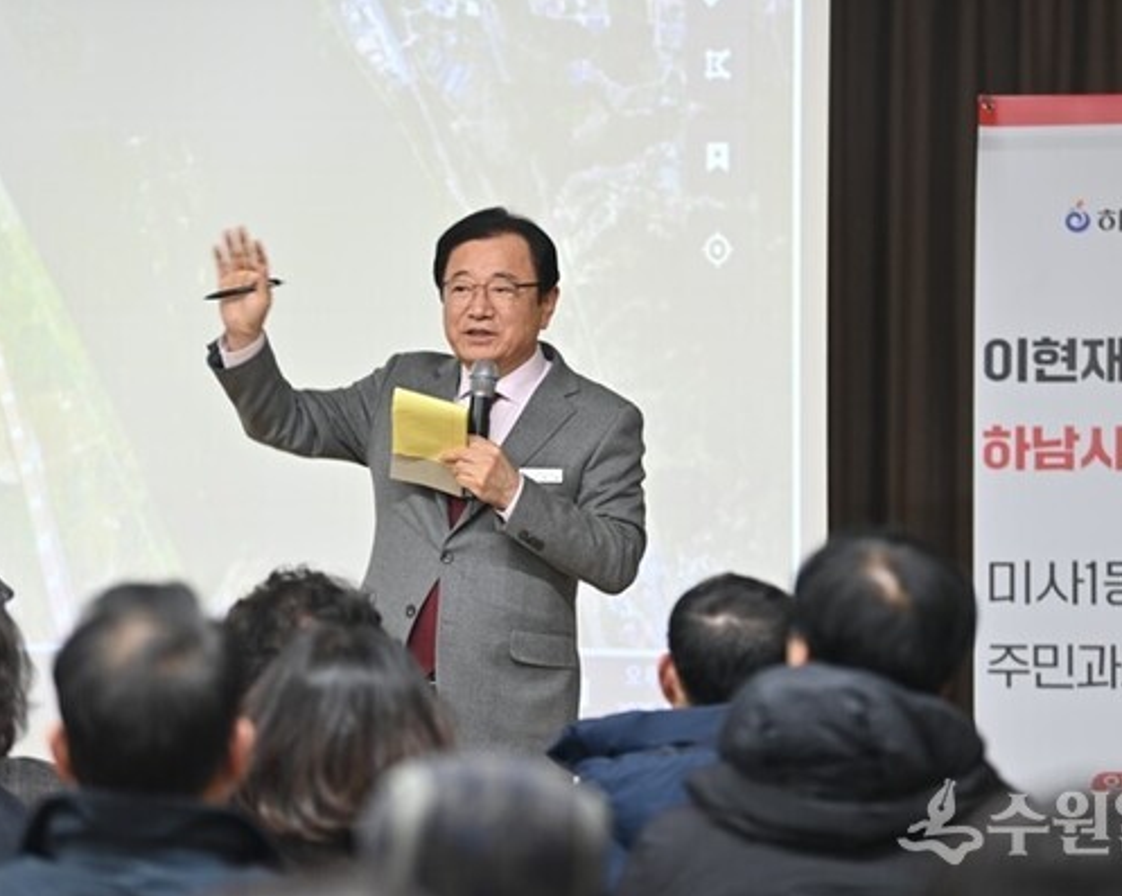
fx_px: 5078
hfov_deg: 12.6
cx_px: 591
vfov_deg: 10.1
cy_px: 449
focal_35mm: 153
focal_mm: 135
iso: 800
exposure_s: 1/60.2
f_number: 2.8
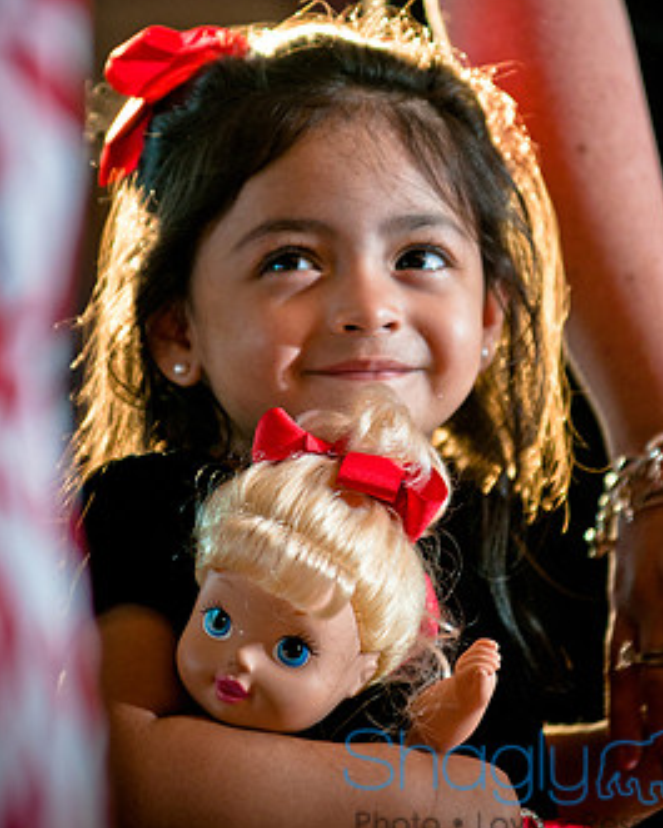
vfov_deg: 5.1
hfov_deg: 4.1
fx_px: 9365
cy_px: 323
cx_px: 364
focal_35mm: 382
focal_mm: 200
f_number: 2.8
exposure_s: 1/125
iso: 400
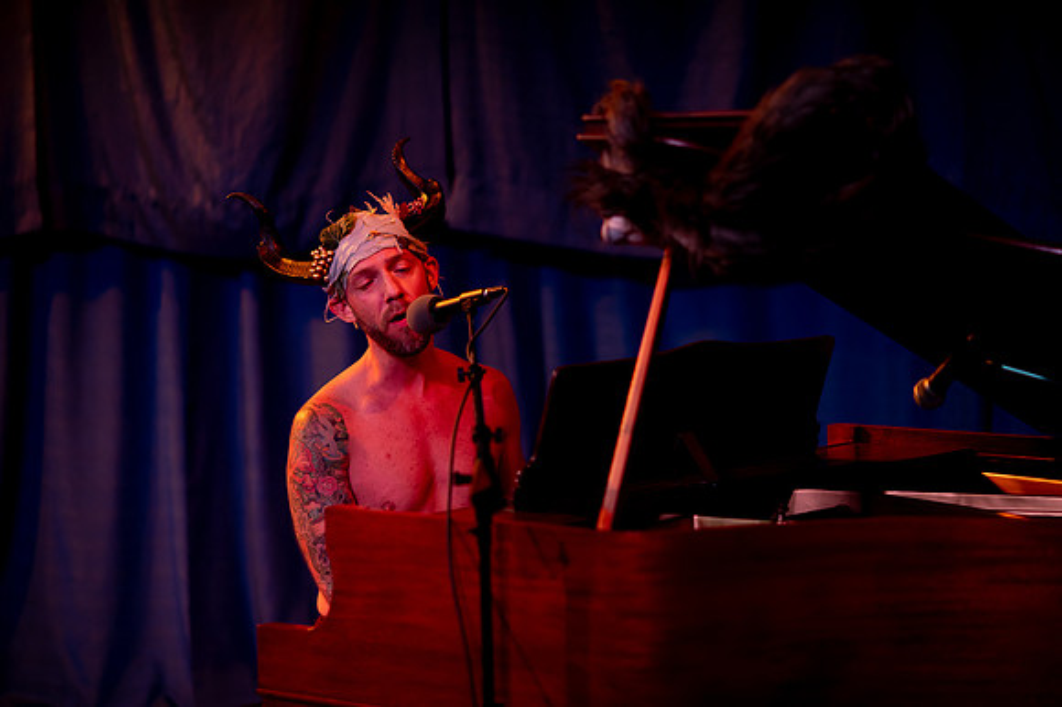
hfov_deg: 19.5
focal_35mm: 105
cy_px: 354
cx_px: 531
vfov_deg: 13.0
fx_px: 3096
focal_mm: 105
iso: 1600
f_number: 2
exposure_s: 1/200
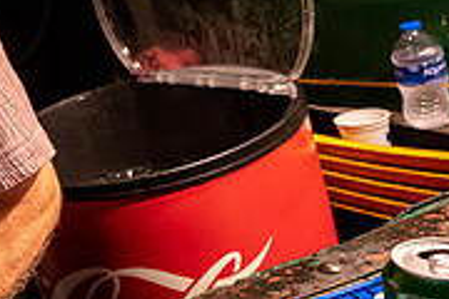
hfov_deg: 27.9
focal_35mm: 45
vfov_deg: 29.8
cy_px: 133
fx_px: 561
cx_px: -234
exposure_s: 1/100
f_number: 2.8
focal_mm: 14
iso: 3200
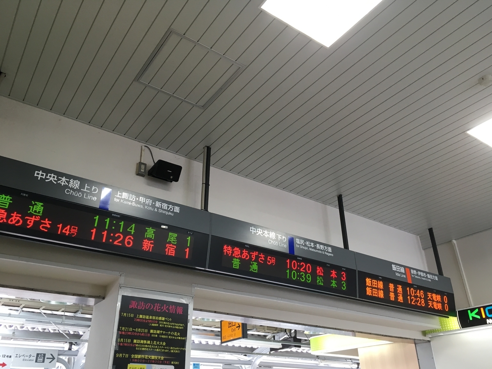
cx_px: 246
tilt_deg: +28.6
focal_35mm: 29
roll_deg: +0.8
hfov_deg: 61.7
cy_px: 184
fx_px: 412
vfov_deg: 48.2
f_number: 2.2
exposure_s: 1/30
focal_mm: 4.15
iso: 32
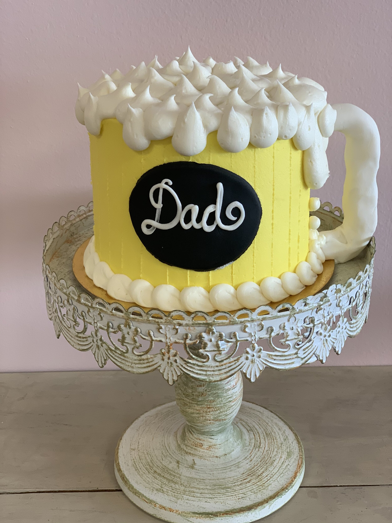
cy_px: 262
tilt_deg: -24.2
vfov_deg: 36.8
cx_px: 196
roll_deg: +0.9
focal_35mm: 52
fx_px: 785
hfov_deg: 28.0
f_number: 2.4
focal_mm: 6
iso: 100
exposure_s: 1/60
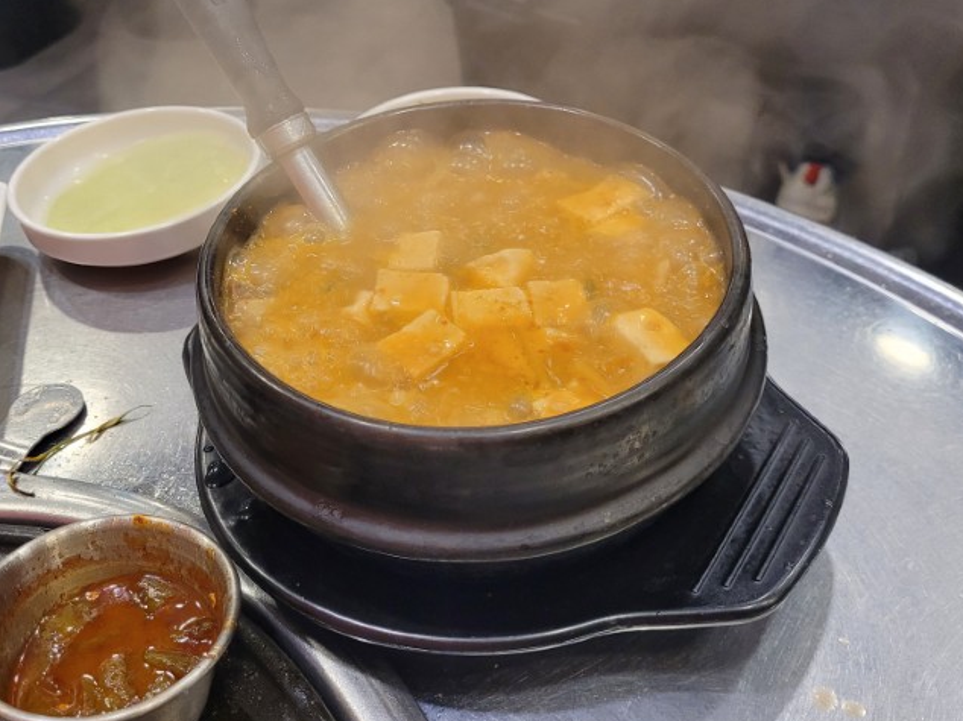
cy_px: 281
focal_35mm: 35
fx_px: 973
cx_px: 428
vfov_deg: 40.5
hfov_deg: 52.5
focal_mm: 5.4
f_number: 1.8
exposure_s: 1/120
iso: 320
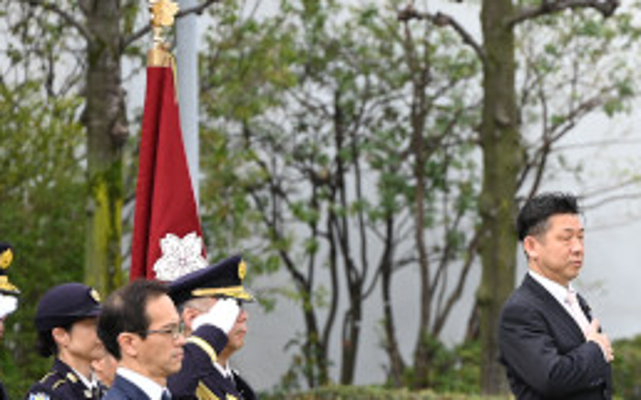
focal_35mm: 474
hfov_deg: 4.4
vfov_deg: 2.8
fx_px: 8277
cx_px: 554
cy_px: 445
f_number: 6.3
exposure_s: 1/160
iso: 100
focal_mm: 200
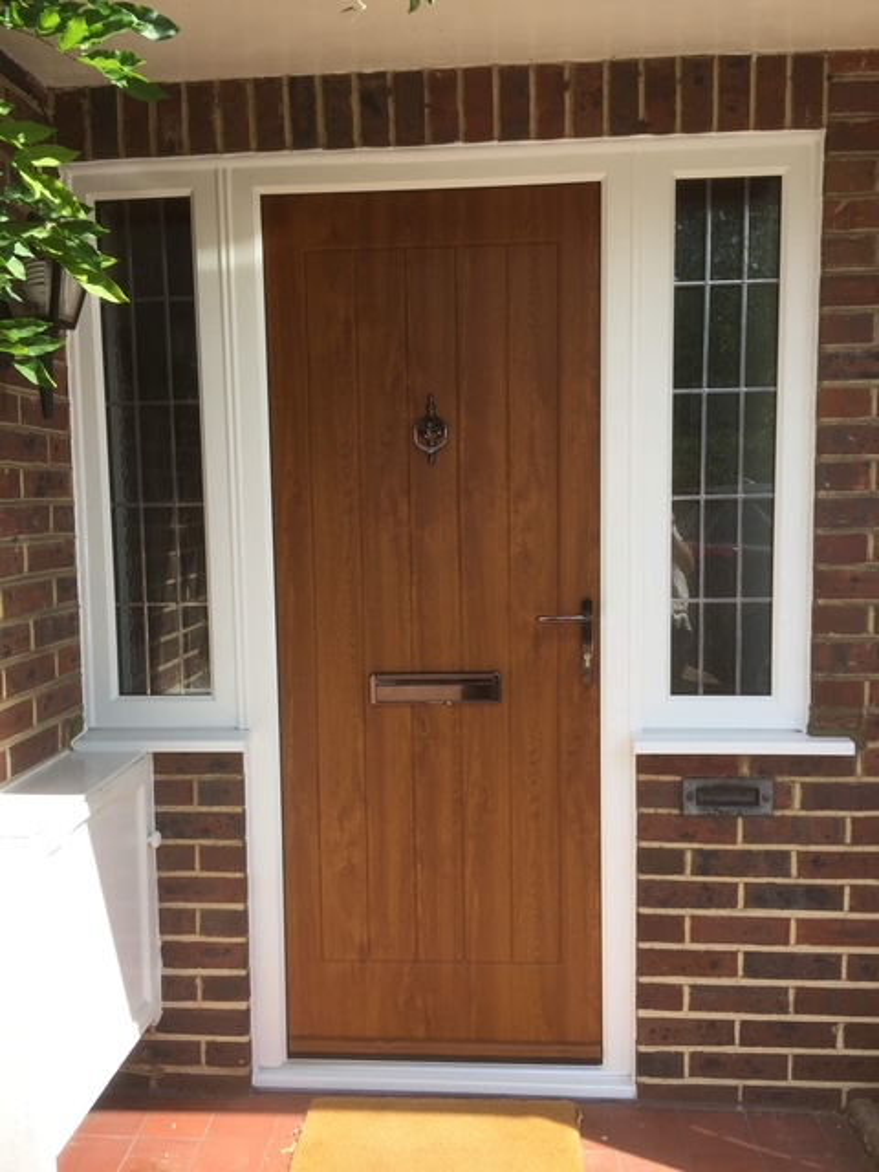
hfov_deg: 48.2
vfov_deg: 61.7
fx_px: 982
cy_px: 586
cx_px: 440
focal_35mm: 29
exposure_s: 1/860
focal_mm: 4.15
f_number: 2.2
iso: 32
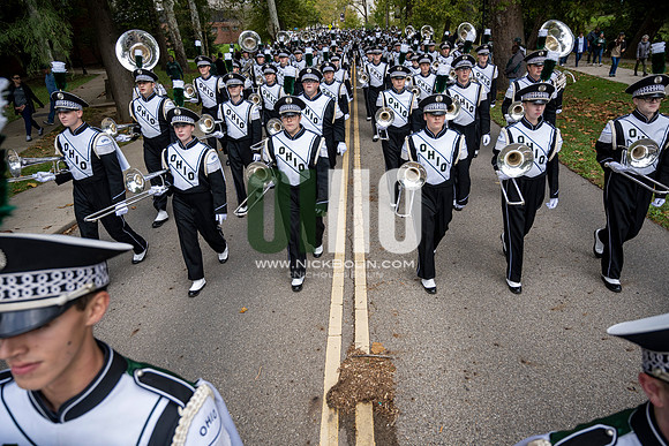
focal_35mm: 24
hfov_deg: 73.7
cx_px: 334
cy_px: 223
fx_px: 446
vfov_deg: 53.2
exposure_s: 1/1000
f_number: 4
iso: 500
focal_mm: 24
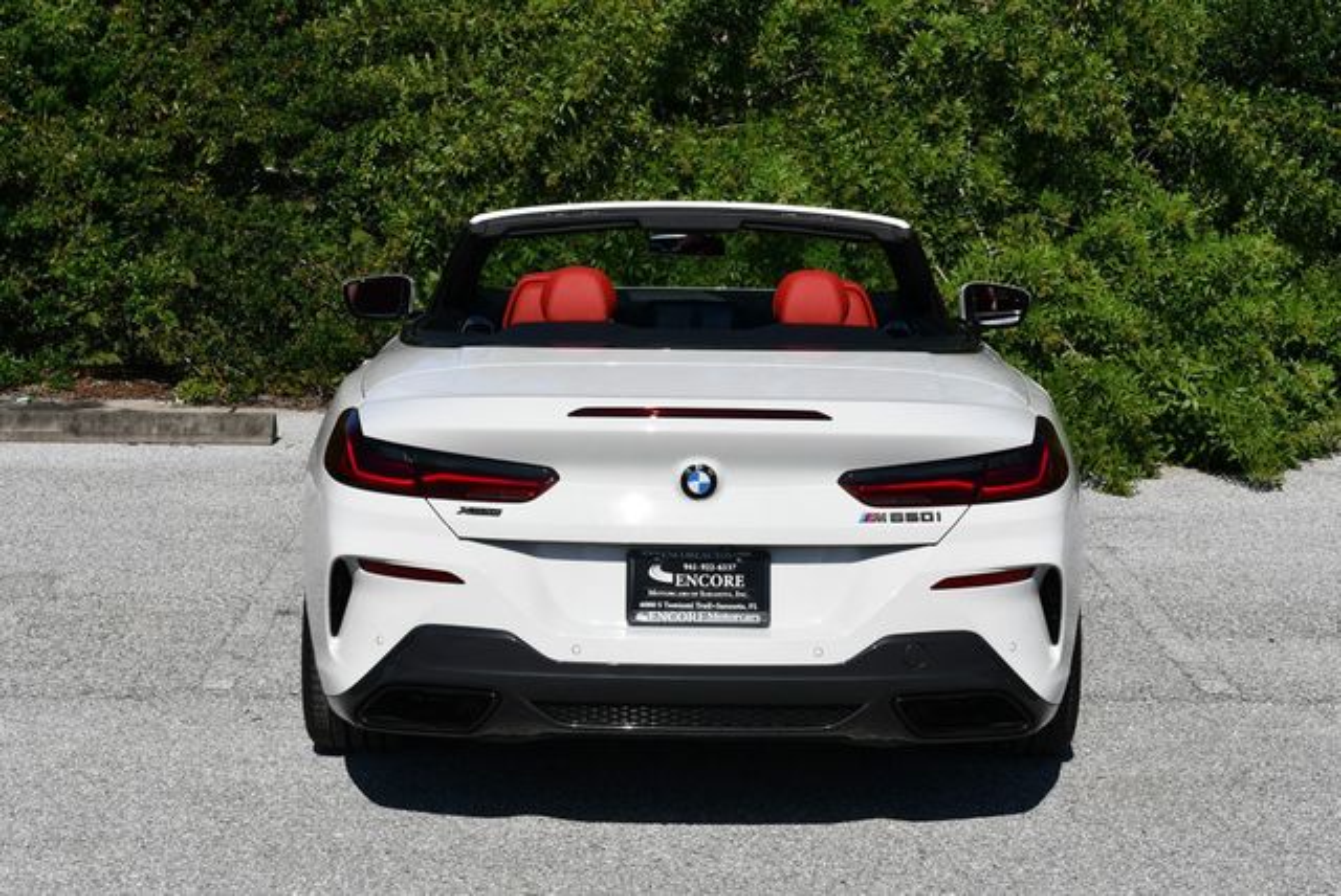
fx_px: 2834
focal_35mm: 76
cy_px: 448
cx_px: 670
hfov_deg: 26.6
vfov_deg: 18.0
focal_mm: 38
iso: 100
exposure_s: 1/320
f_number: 9
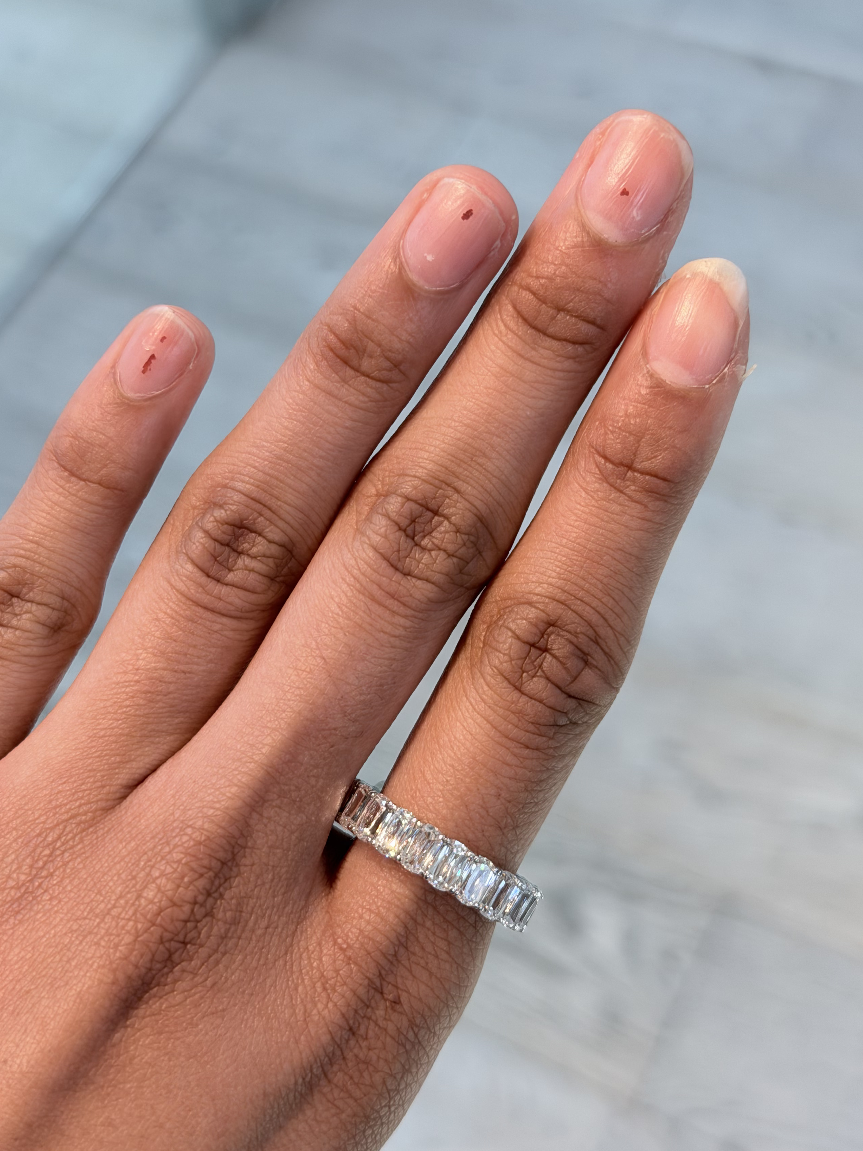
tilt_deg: -53.3
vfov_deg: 33.8
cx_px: 370
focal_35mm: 57
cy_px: 541
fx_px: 1894
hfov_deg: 25.6
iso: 80
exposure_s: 1/120
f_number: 1.78
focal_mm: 6.76
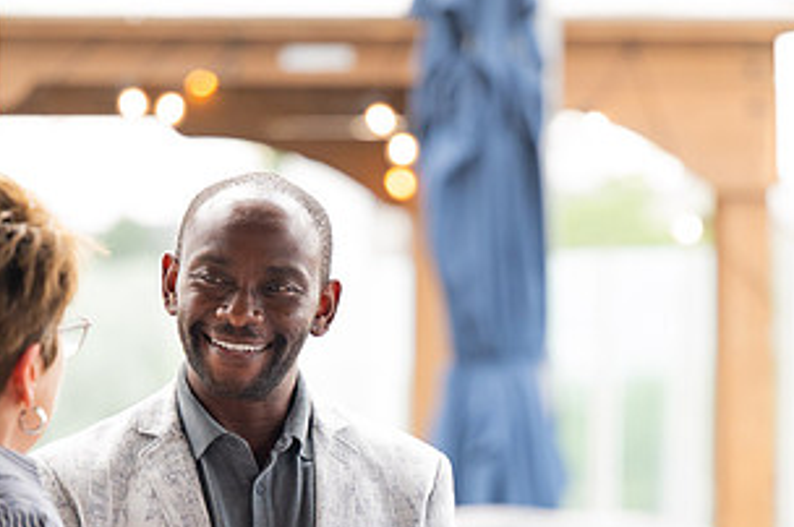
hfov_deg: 8.5
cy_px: 433
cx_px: 417
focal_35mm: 242
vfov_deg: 5.7
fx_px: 5332
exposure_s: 1/800
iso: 1250
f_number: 2.8
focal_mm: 120
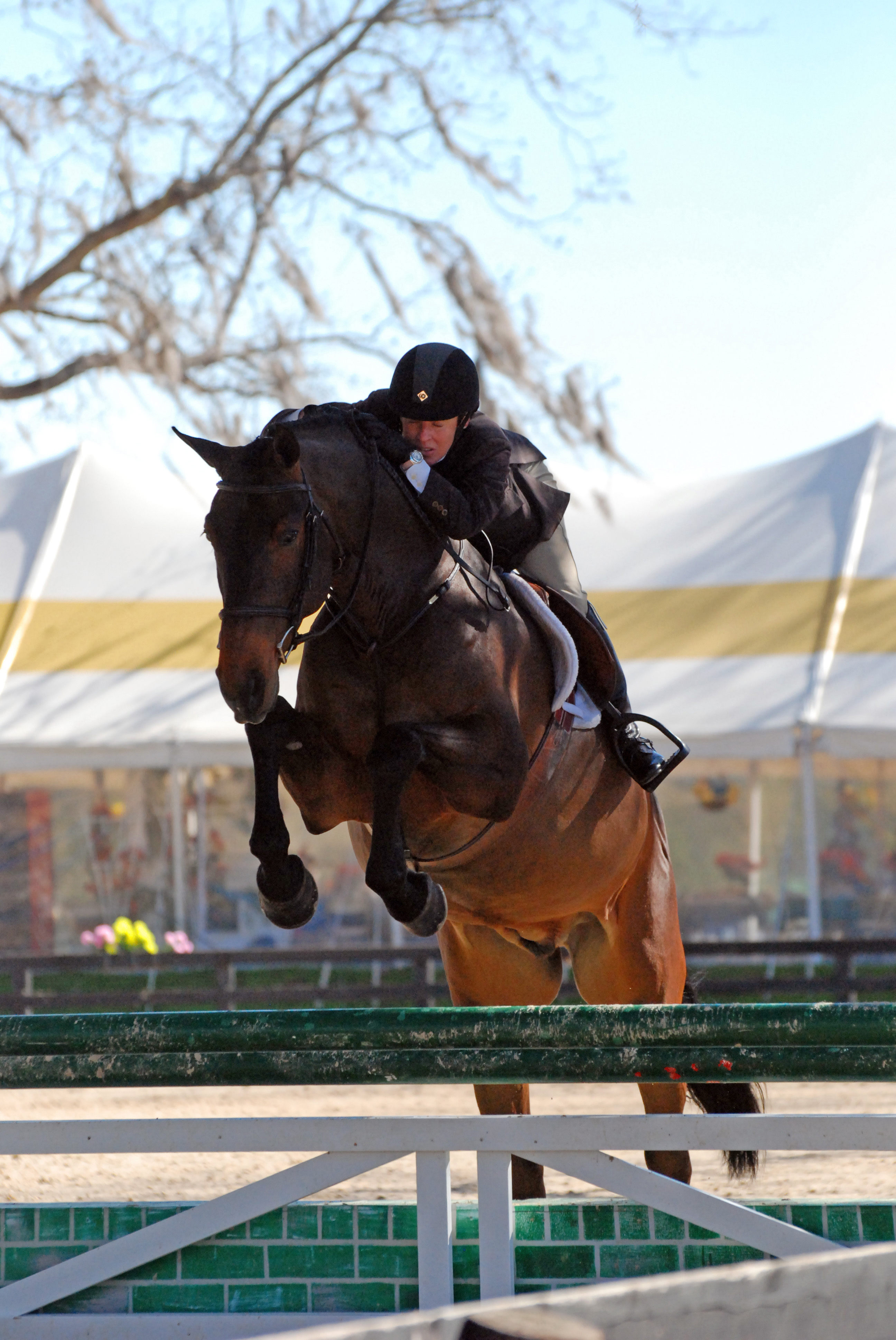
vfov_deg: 9.8
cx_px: 448
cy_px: 670
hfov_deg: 6.6
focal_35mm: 210
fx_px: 7817
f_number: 5
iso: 1000
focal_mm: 140
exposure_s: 1/4000
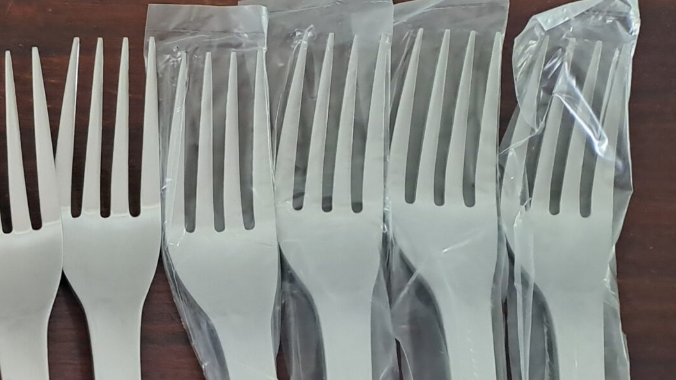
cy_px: 430
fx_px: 1183
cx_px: -94
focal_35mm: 66
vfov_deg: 17.6
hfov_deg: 28.5
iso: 320
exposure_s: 1/33
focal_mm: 4.65
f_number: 1.8
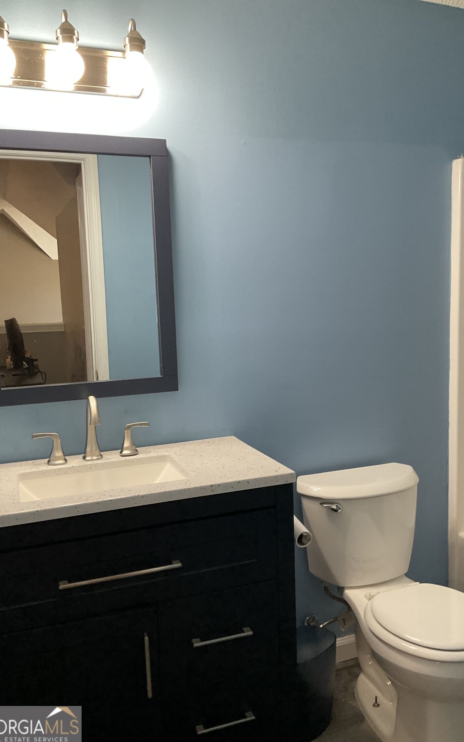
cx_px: 250
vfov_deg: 61.2
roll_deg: +2.1
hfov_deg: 40.6
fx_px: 627
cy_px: 369
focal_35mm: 31
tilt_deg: -6.5
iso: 125
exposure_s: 1/60
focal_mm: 3
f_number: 1.8
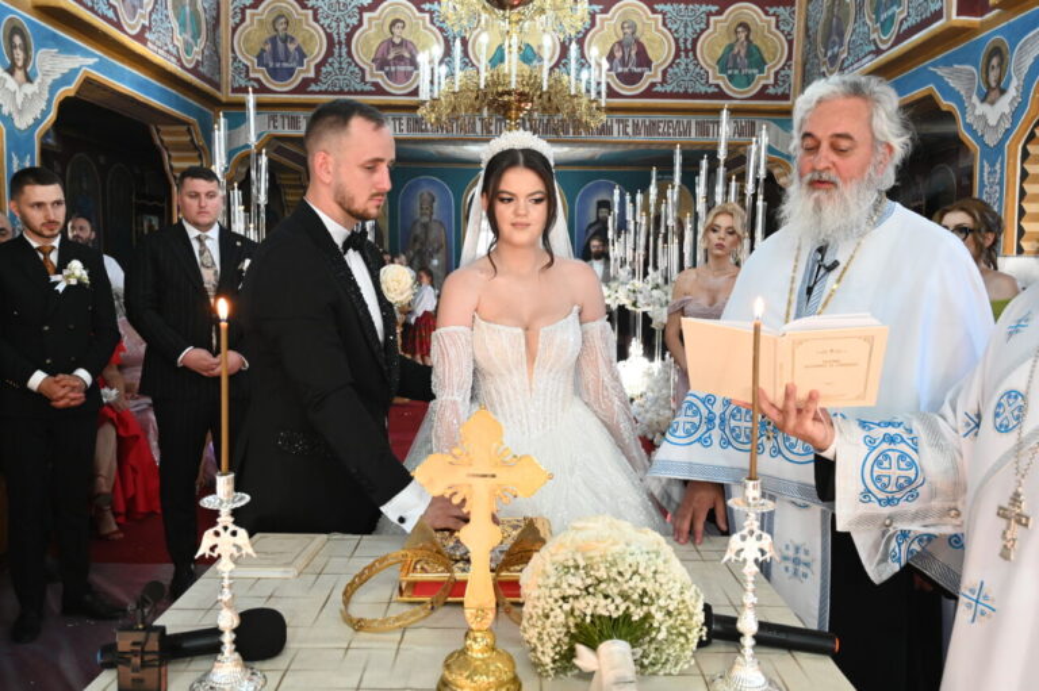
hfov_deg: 62.0
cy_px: 346
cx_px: 520
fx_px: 865
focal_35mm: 30
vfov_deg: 43.6
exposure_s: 1/50
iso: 4000
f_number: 6.3
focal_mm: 30
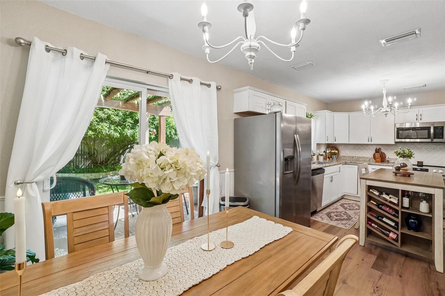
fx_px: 185
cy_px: 148
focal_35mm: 15
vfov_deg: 77.3
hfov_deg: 100.4
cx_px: 222
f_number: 8
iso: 500
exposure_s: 1/30
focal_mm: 10
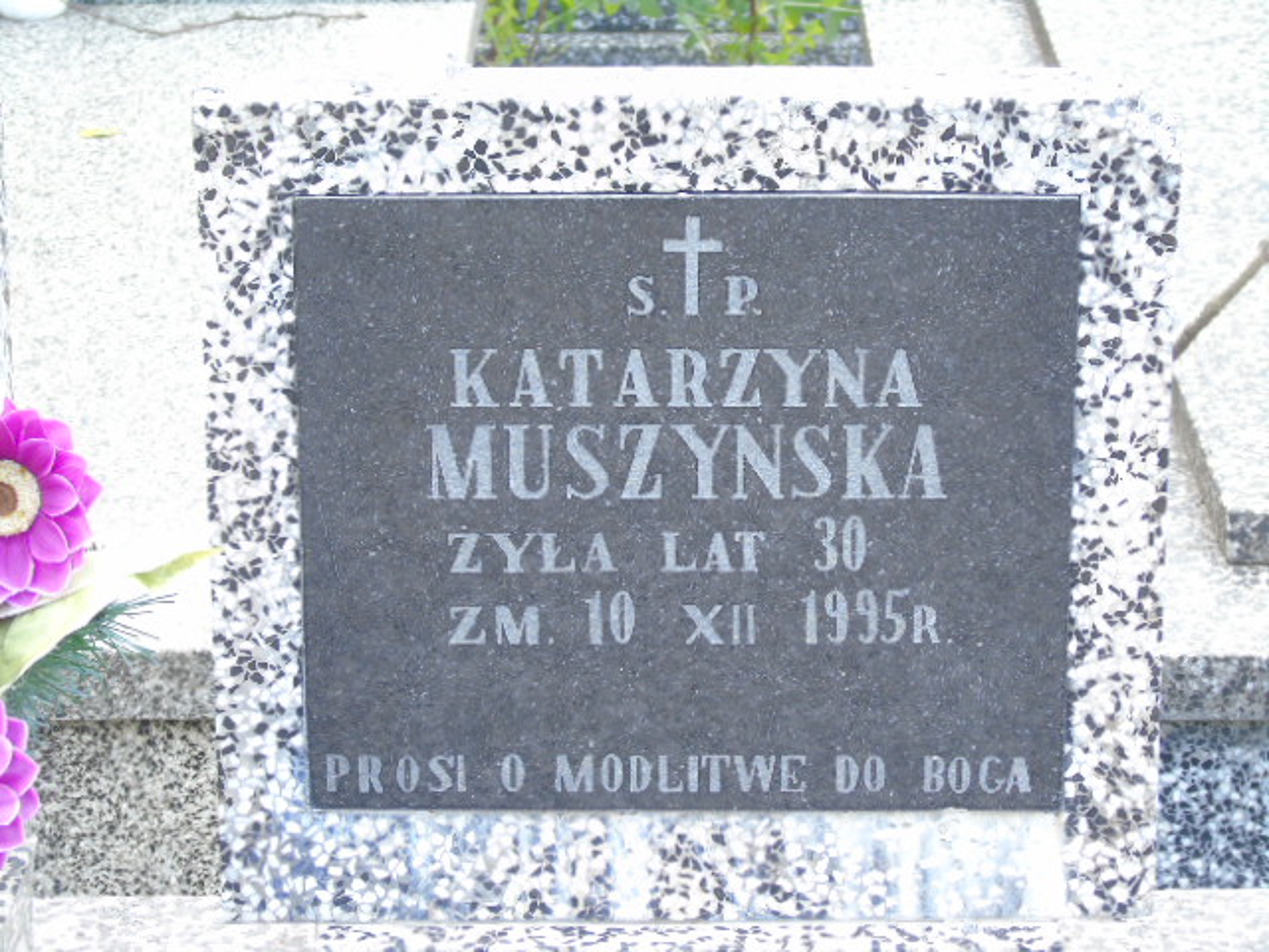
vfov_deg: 12.0
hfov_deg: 15.9
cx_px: 634
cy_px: 476
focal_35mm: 124
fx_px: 4546
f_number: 4.6
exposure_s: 1/30
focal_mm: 22
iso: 100
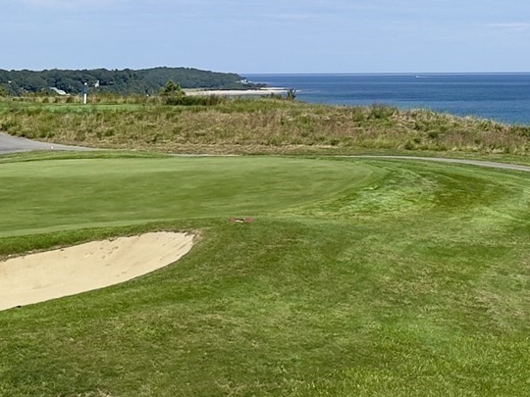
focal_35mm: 91
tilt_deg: +2.2
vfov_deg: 15.9
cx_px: 745
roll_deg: +0.1
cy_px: -8
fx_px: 1393
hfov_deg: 19.4
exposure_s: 1/7353
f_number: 1.78
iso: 80
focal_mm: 6.76
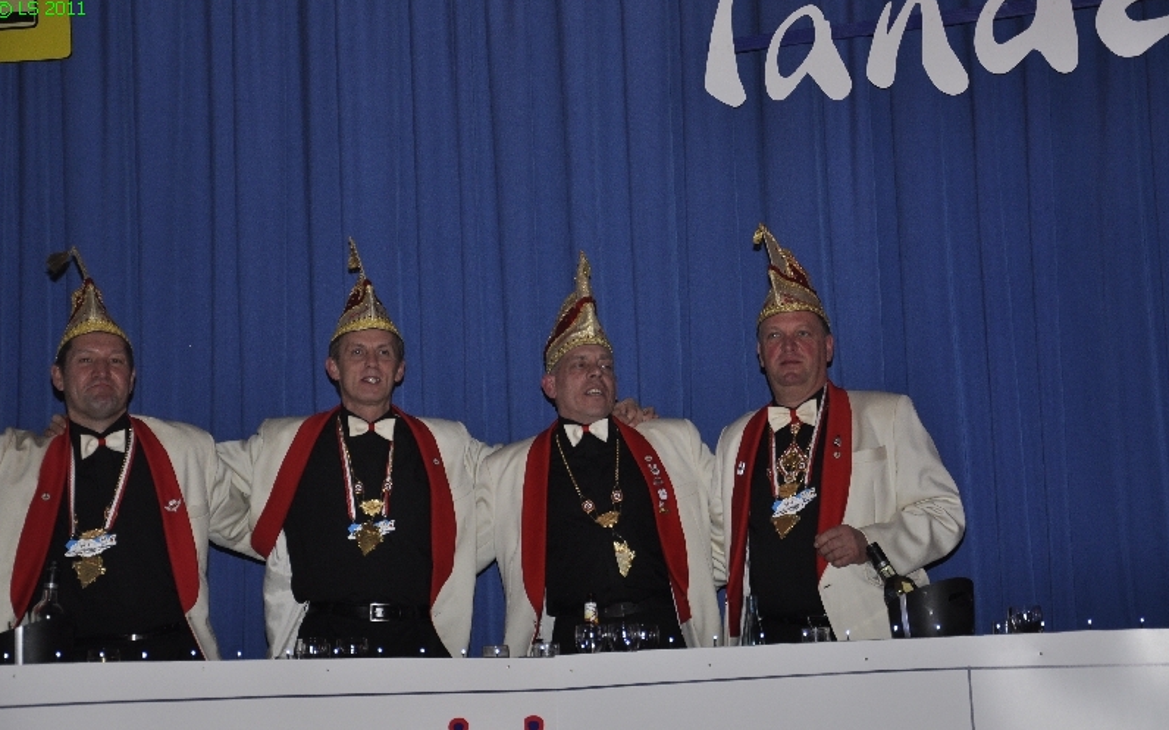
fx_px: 2835
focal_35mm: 89
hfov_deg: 23.3
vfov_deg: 14.7
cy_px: 386
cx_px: 583
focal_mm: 58
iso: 400
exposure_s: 1/60
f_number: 5
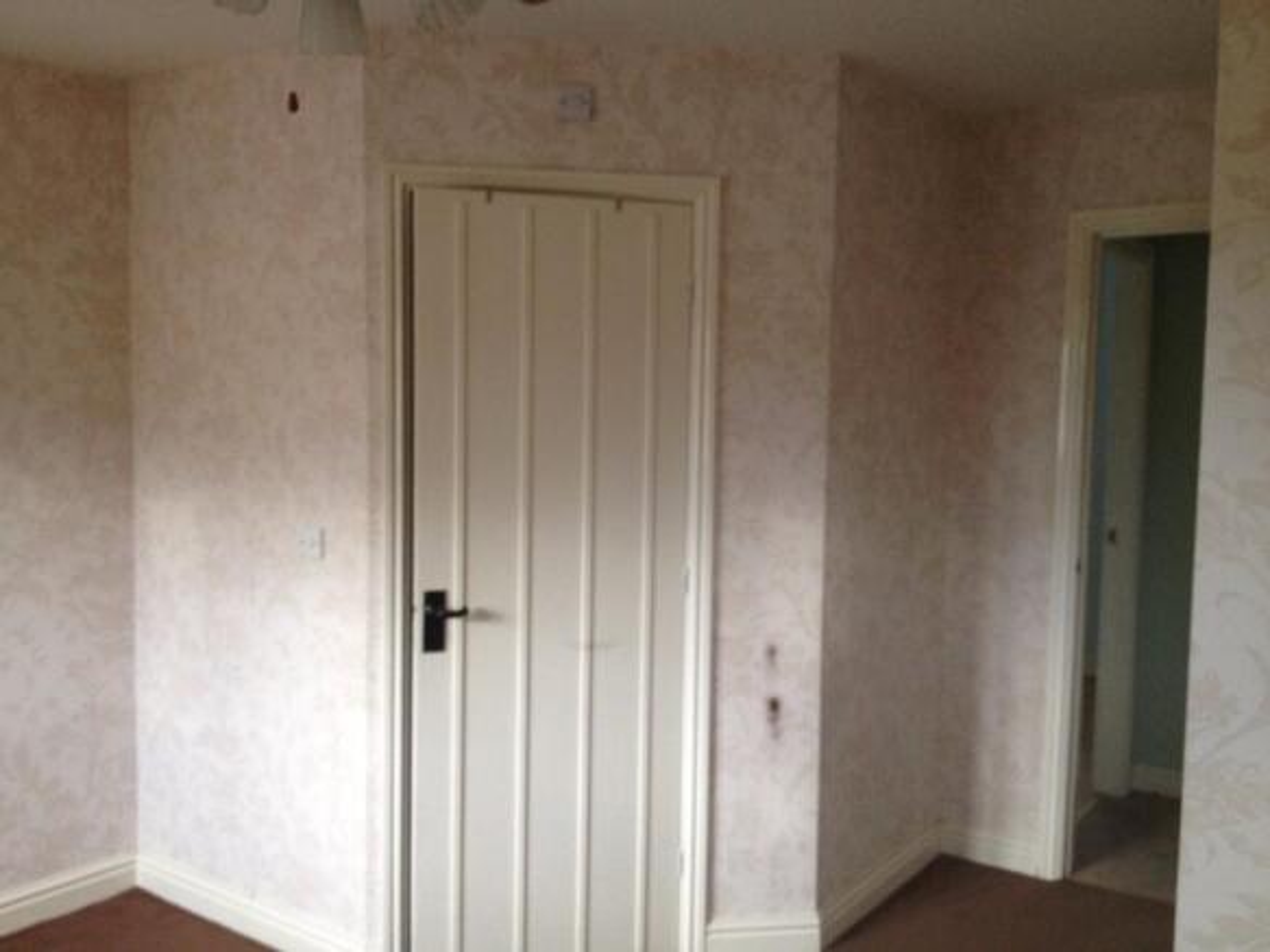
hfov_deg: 52.6
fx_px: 1284
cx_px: 635
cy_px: 476
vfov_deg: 40.7
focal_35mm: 35
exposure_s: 1/20
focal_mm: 4.28
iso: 160
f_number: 2.4
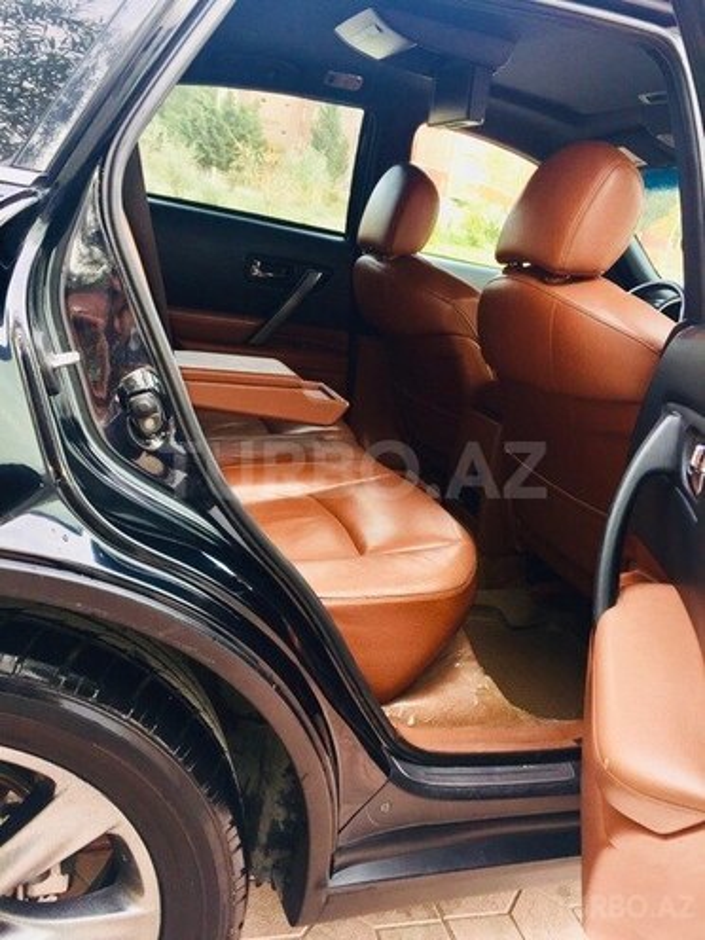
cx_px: 352
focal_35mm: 29
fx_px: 787
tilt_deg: -19.4
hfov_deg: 48.2
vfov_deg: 61.7
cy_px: 470
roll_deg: -11.1
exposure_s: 1/45
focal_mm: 4.15
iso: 32
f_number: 2.2
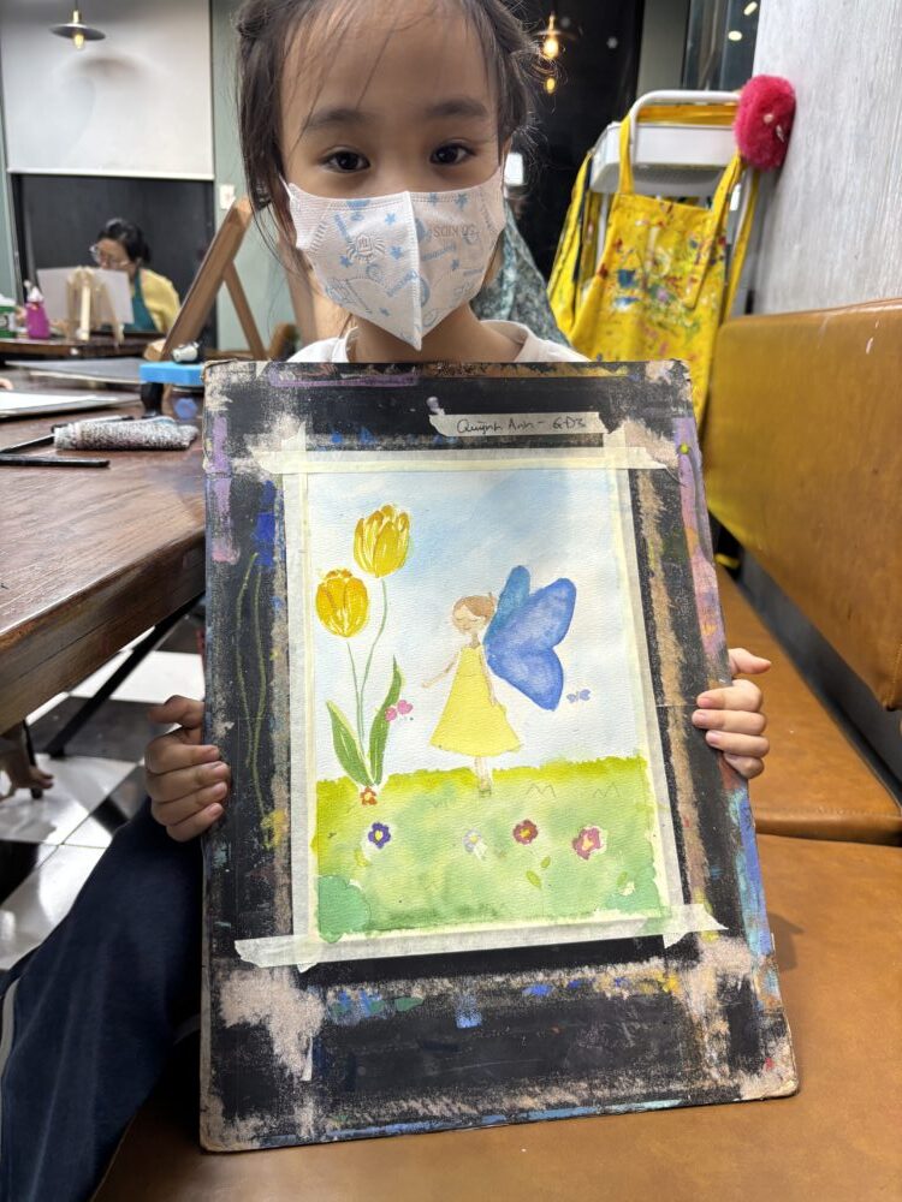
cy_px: 601
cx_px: 451
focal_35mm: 26
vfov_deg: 67.3
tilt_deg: -17.6
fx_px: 903
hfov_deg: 53.1
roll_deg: -3.3
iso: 100
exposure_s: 1/100
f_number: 1.6
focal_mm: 5.96
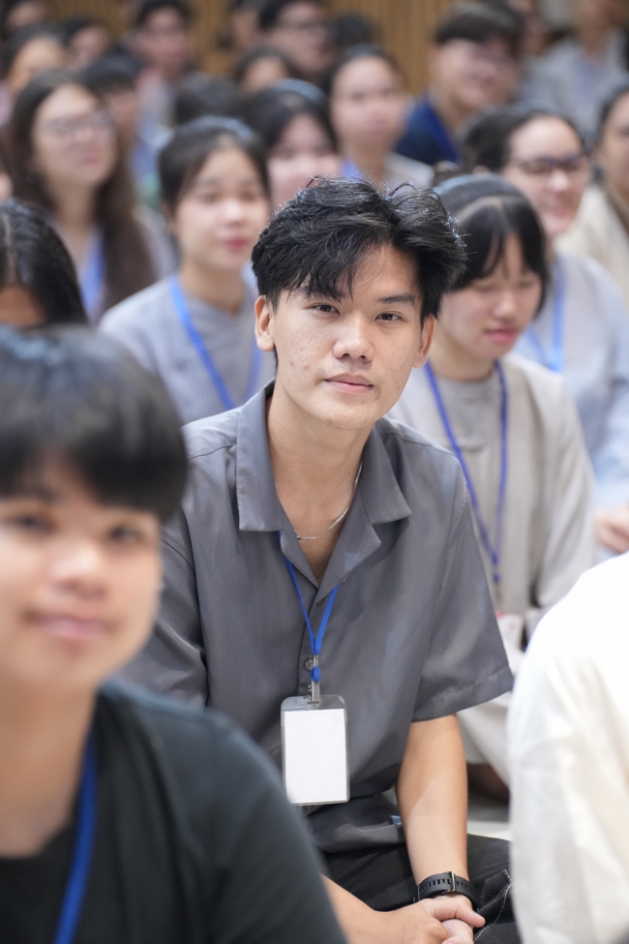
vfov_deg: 18.1
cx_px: 314
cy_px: 472
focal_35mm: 113
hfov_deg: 12.1
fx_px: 2961
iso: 4000
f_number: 2.8
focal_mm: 113
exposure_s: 1/160
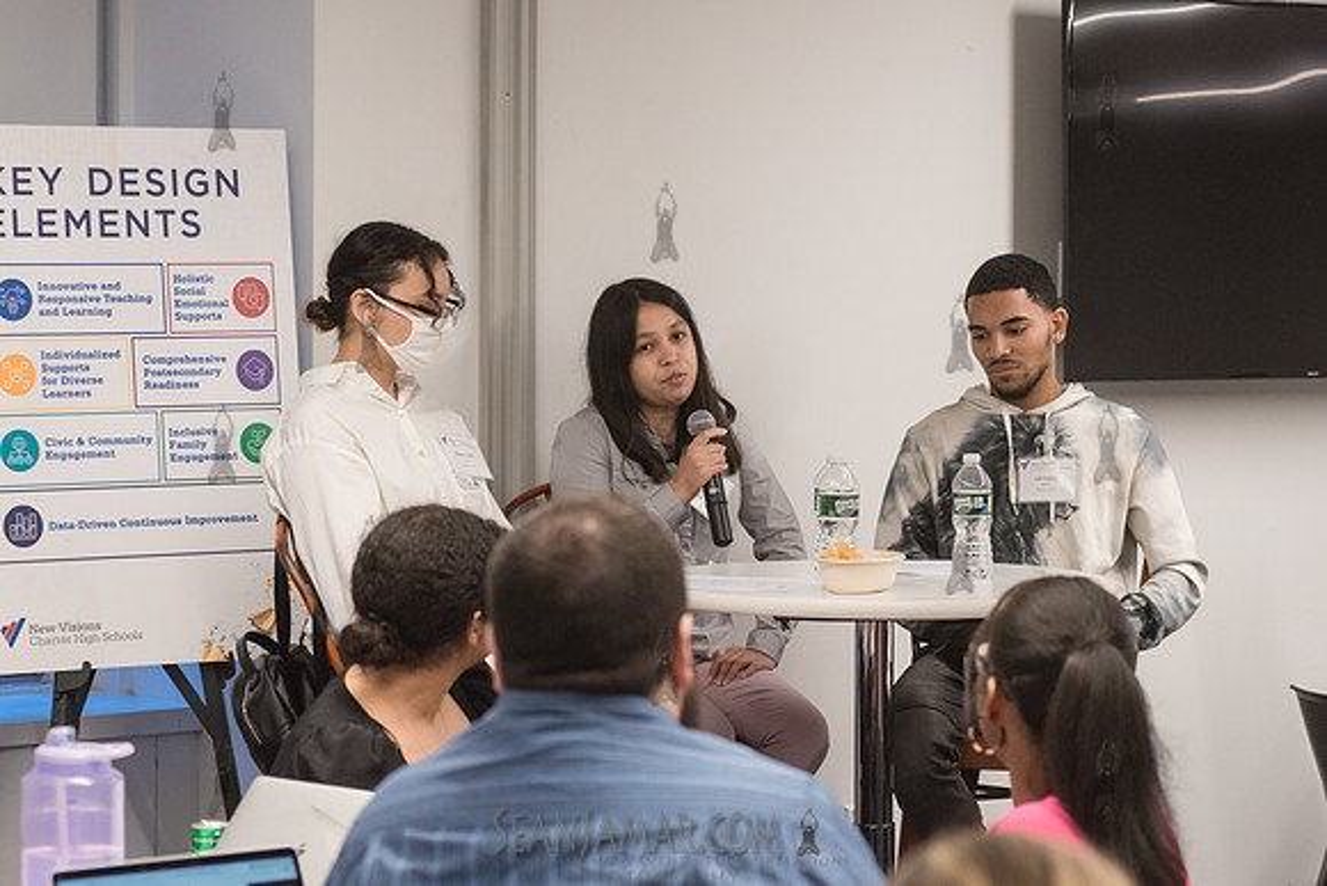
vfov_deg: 13.9
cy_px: 393
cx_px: 713
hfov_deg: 20.7
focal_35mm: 98
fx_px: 3624
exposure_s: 1/250
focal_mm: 80
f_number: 4
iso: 2500
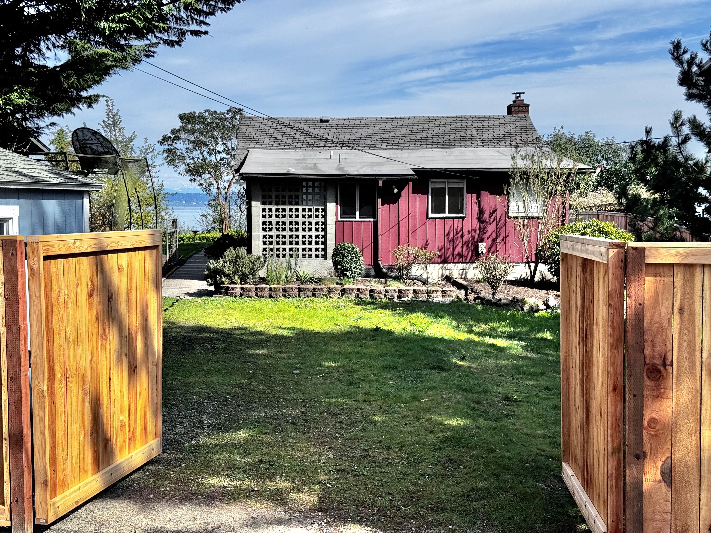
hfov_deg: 39.7
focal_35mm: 48
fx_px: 986
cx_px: 356
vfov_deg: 30.3
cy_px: 266
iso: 64
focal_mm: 6.76
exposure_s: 1/4310
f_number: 1.78
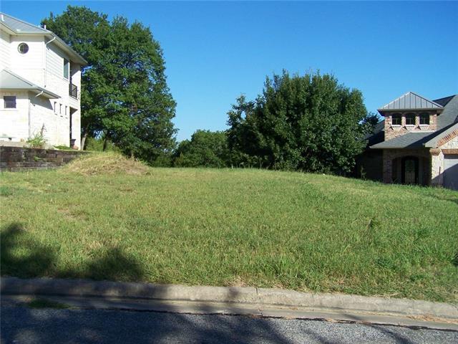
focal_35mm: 38
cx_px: 229
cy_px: 172
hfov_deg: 49.0
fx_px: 503
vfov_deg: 37.7
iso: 80
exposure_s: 1/640
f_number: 4
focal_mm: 6.3
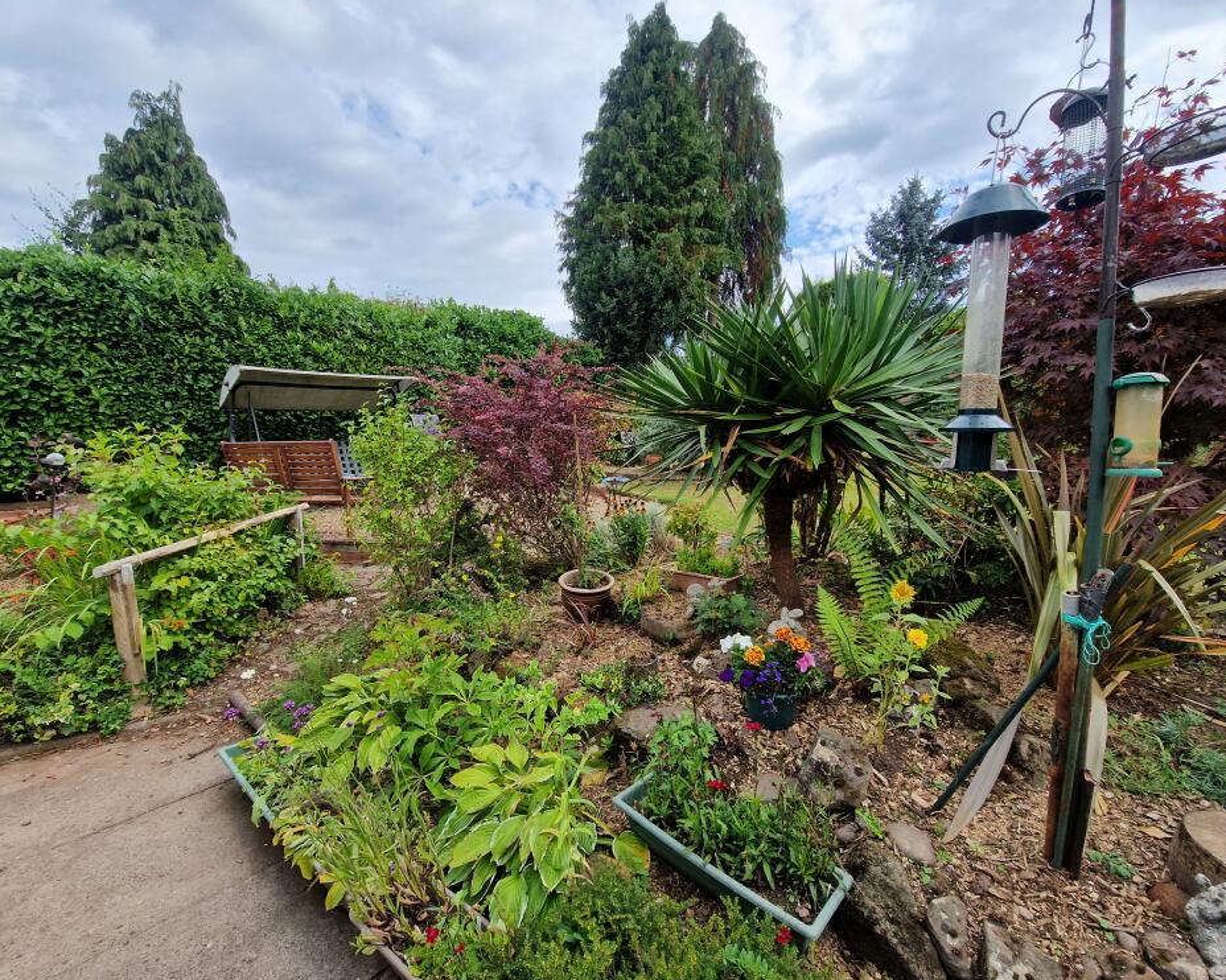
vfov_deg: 88.0
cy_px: 498
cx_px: 612
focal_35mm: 14
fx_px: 508
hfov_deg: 100.7
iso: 50
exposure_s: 1/1816
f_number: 2.2
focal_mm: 2.2
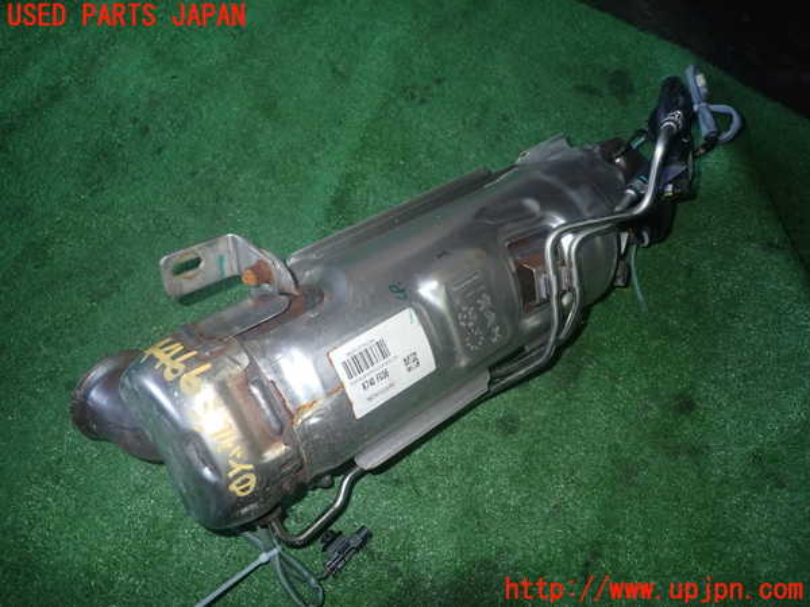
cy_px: 304
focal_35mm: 25
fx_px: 585
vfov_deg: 54.9
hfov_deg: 69.4
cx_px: 405
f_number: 5.6
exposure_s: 1/30
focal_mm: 4.5
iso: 250
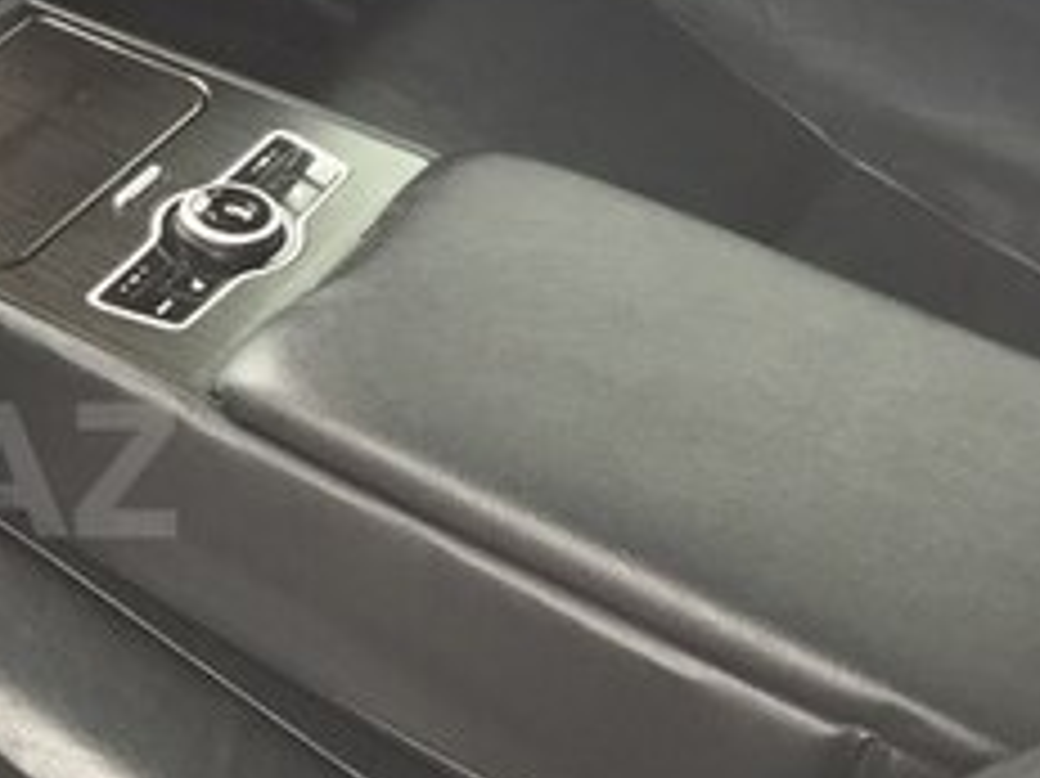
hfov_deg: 21.5
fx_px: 2492
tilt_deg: -38.3
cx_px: -284
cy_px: 470
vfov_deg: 17.7
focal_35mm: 83
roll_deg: +0.6
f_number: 2.2
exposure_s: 1/33
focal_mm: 4.15
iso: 80
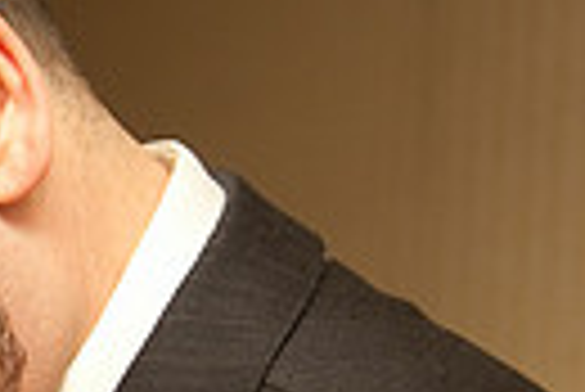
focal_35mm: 200
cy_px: 683
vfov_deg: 6.7
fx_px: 3254
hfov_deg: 9.5
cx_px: -626
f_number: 2.8
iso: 400
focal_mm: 30
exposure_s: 1/100
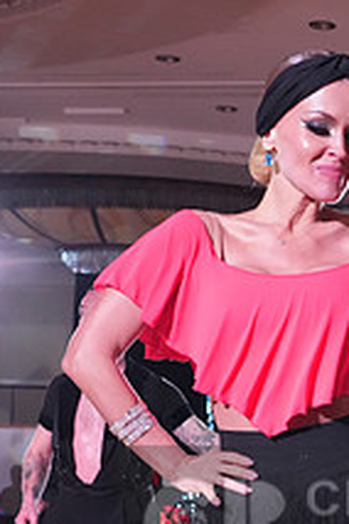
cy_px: 529
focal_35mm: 109
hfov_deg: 12.2
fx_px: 1585
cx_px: 458
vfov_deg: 18.3
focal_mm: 40
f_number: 5
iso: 5000
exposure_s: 1/320
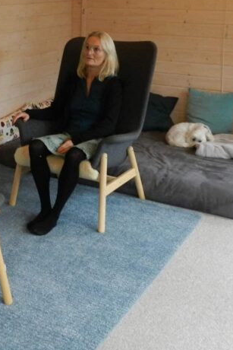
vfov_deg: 38.0
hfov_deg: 25.2
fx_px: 504
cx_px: 22
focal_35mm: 52
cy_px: 140
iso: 400
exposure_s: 1/25
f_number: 3.4
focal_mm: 4
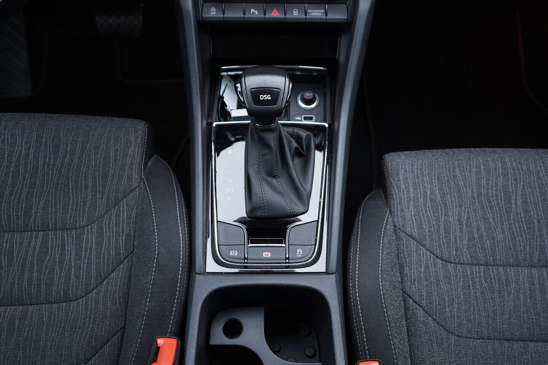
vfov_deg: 36.9
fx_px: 548
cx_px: 274
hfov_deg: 53.1
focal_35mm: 36
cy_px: 182
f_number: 2.8
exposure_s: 1/40
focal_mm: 24
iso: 250
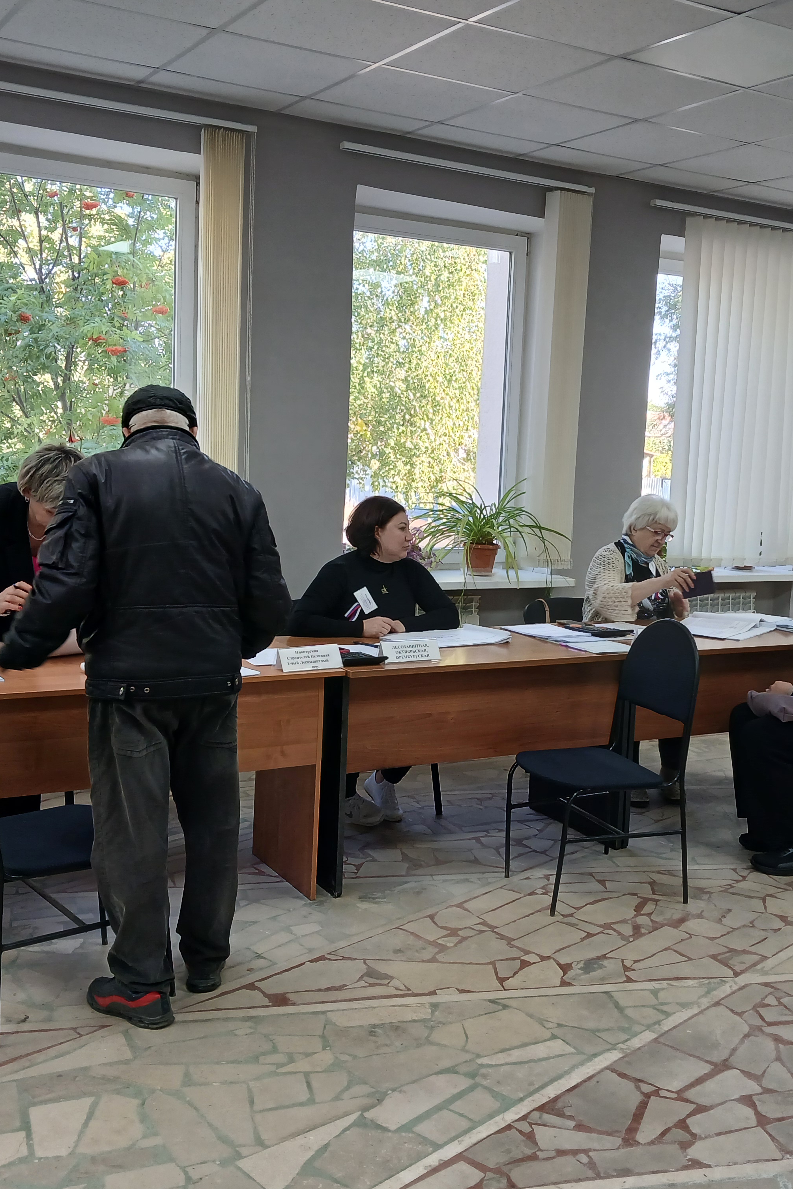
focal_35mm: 38
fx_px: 1255
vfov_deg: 50.7
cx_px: 469
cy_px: 602
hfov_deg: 35.0
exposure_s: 1/50
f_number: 1.8
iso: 64
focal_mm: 3.98
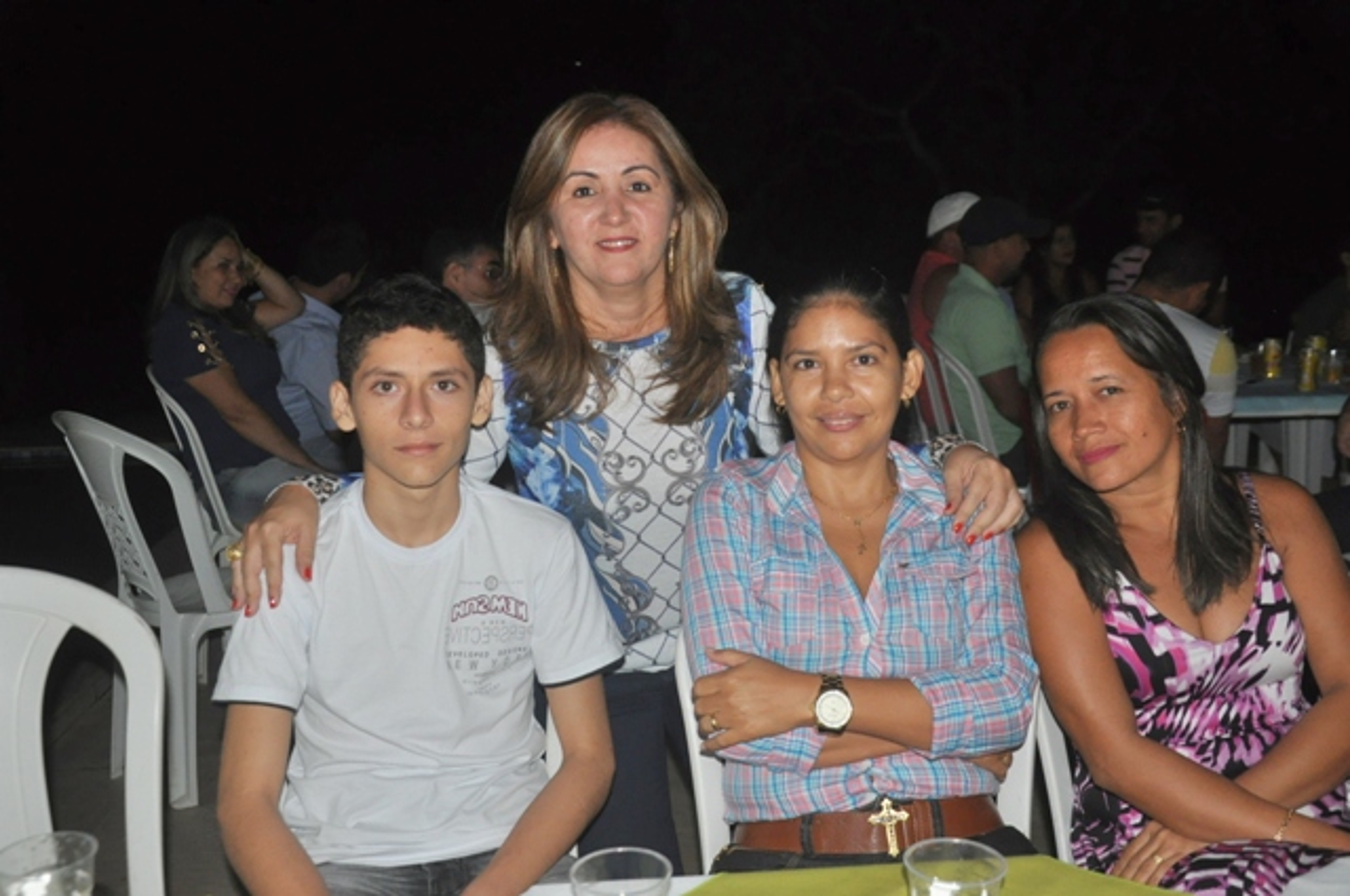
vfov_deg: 34.1
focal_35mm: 39
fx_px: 1461
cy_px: 448
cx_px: 675
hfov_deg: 49.6
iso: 1000
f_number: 4.5
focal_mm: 26
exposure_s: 1/60
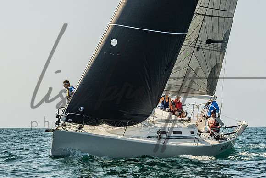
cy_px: 72
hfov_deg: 15.4
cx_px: 142
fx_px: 982
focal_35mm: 133
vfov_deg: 10.3
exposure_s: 1/1000
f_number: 5.6
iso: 320
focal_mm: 57
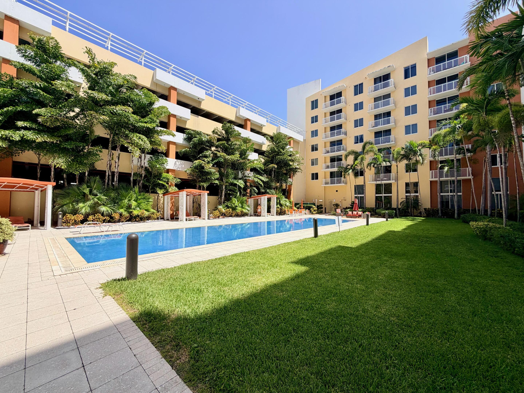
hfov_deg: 102.1
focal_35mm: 14
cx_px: 262
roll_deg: -0.7
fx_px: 212
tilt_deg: +2.5
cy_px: 196
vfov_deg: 85.7
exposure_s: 1/770
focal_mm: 2.22
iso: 25
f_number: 2.2
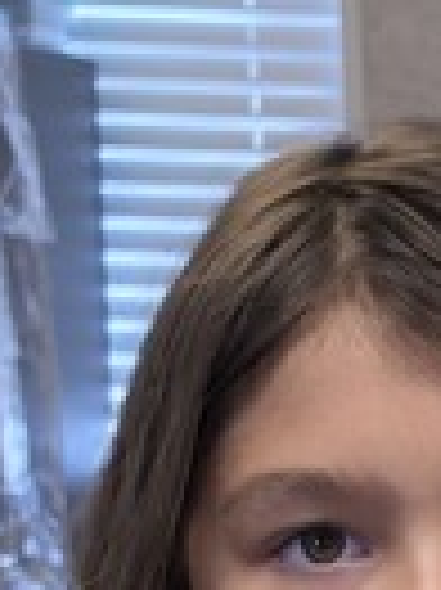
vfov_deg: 10.5
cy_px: 968
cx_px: 1431
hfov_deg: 7.1
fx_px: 3063
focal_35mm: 180
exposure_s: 1/120
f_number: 1.4
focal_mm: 6.5
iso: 80
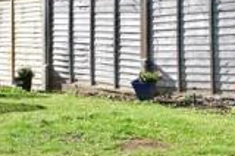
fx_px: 522
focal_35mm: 80
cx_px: -181
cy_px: 40
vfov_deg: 16.9
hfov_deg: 19.4
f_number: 10
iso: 400
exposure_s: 1/500
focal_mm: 13
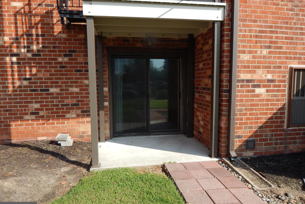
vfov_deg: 55.1
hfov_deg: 76.1
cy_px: 99
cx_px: 153
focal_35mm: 23
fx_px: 195
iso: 125
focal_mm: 4
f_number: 3
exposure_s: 1/1000
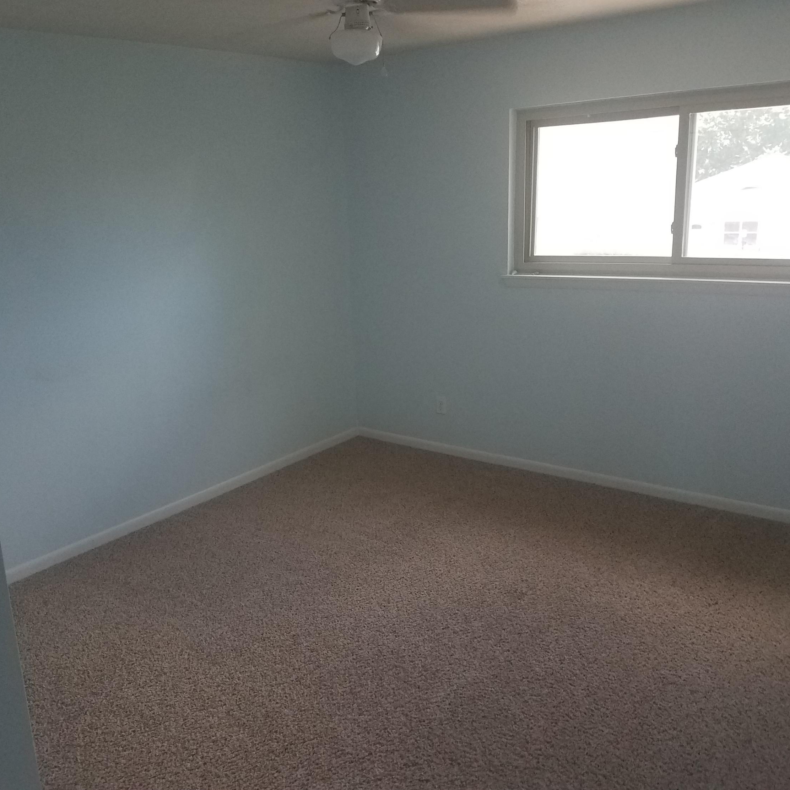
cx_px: 341
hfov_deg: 52.4
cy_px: 393
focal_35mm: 31
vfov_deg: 52.5
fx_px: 800
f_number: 1.7
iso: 160
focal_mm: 4.2
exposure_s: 1/40
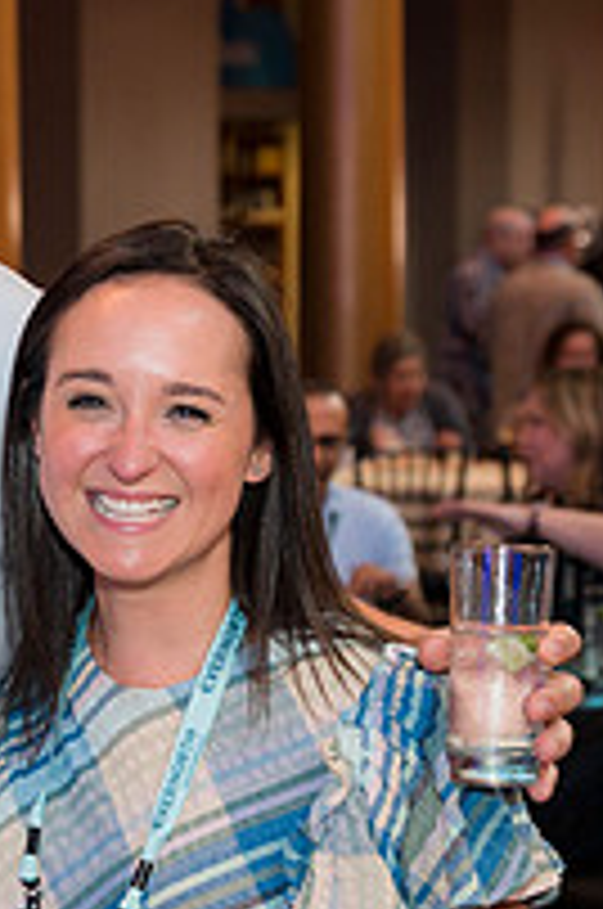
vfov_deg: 13.7
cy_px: 522
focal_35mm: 150
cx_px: -378
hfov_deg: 8.8
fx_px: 3781
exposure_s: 1/100
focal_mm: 52
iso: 800
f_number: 4
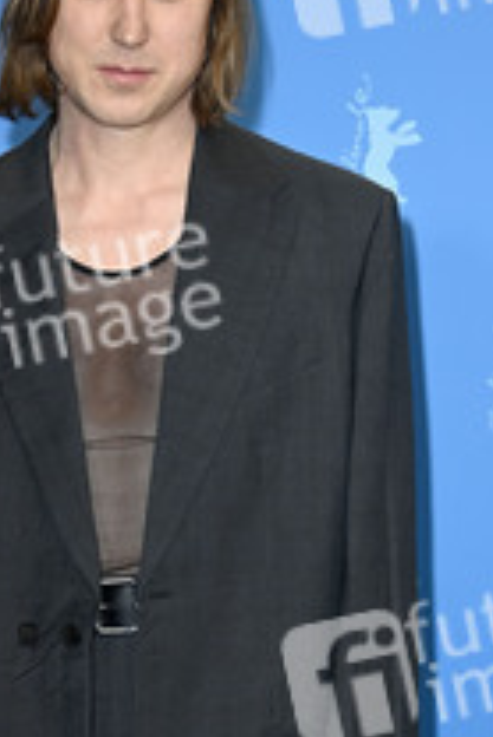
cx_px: 142
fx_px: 2440
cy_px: 485
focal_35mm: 119
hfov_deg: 11.5
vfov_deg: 17.2
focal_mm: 62
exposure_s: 1/200
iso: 800
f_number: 5
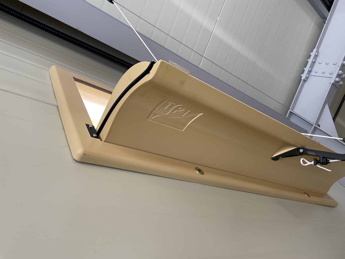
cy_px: 130
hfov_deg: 67.3
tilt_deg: +48.3
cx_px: 172
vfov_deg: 53.1
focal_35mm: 26
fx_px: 259
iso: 125
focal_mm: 4.2
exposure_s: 1/60
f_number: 1.6
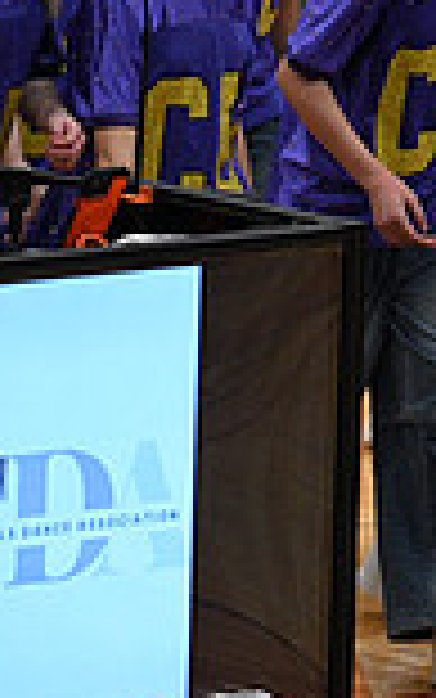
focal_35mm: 765
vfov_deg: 2.7
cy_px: 227
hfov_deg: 1.7
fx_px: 14531
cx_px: 1169
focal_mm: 200
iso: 4000
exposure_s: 1/400
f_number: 3.5
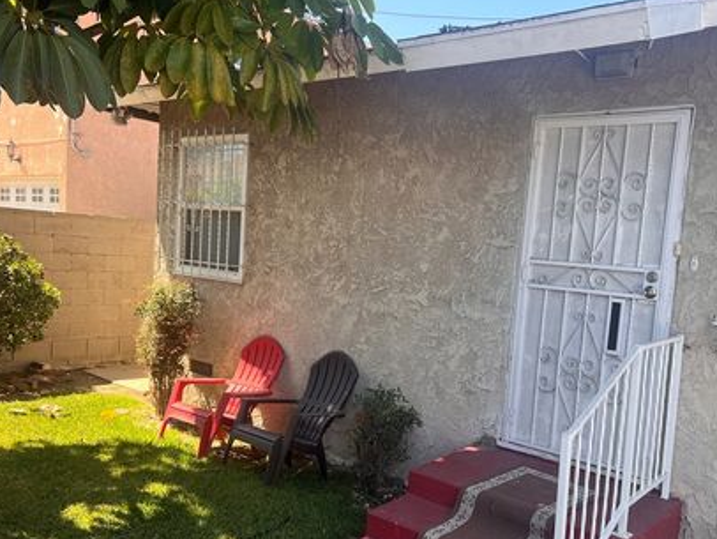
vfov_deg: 44.1
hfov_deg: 56.6
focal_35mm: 32
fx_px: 663
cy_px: 310
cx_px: 401
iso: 50
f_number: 1.5
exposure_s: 1/658
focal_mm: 5.7
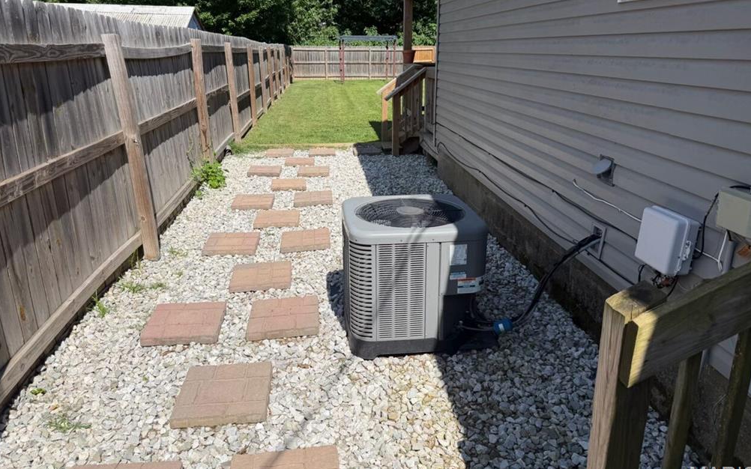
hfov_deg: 70.4
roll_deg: +0.1
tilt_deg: -17.1
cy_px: 203
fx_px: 532
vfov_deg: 47.5
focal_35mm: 26
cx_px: 381
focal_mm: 6.76
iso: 80
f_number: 1.78
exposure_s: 1/5714
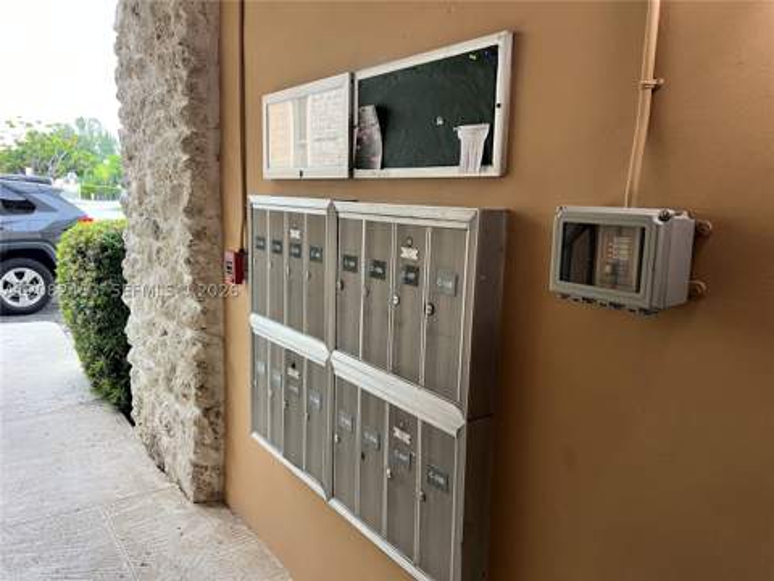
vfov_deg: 53.1
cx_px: 387
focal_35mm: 26
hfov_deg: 67.3
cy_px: 290
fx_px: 581
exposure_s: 1/60
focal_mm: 5.7
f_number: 1.5
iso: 125
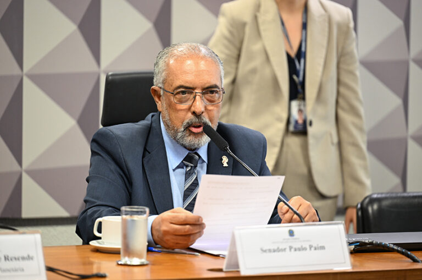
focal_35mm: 200
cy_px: 140
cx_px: 211
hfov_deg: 10.3
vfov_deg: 6.8
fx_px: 2340
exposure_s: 1/125
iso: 1600
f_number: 2.8
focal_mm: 200
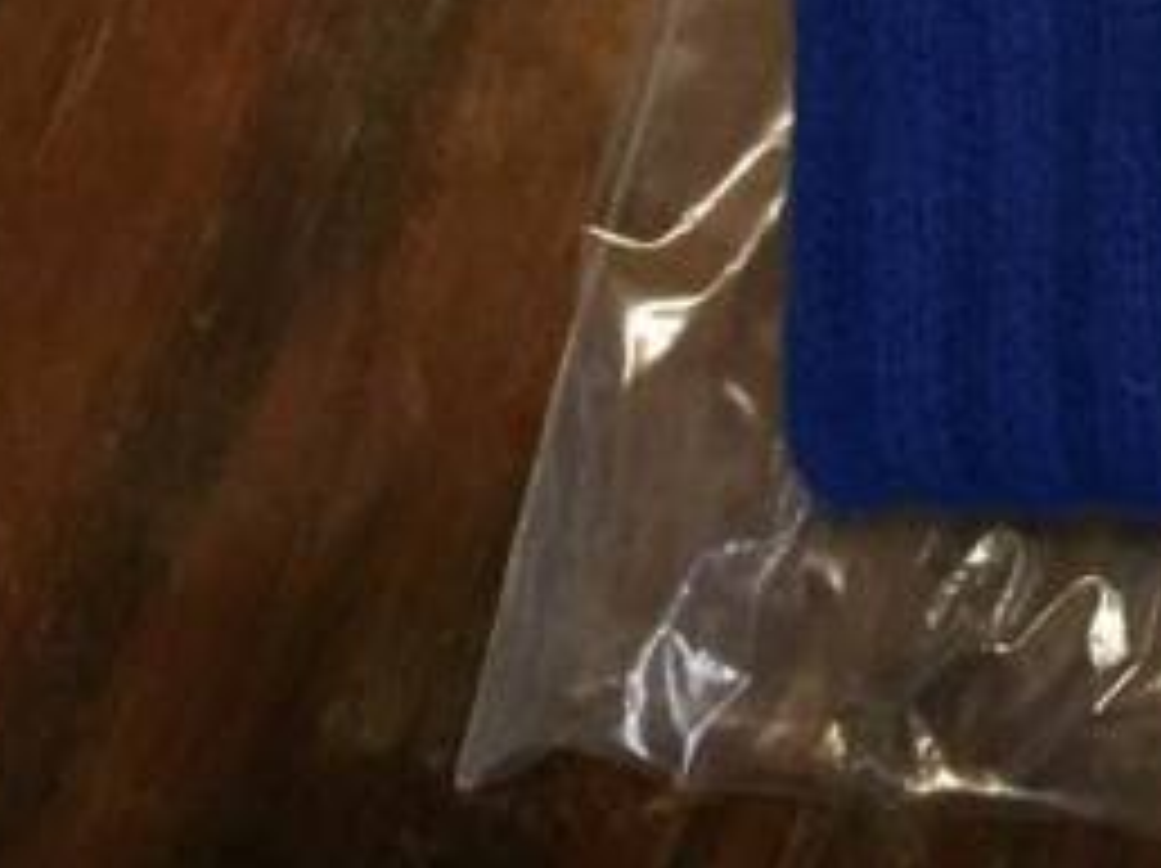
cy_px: -468
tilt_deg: -83.4
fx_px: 3016
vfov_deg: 15.1
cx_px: 1588
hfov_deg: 19.7
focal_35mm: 90
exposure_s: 1/30
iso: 200
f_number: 2.2
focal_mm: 4.15
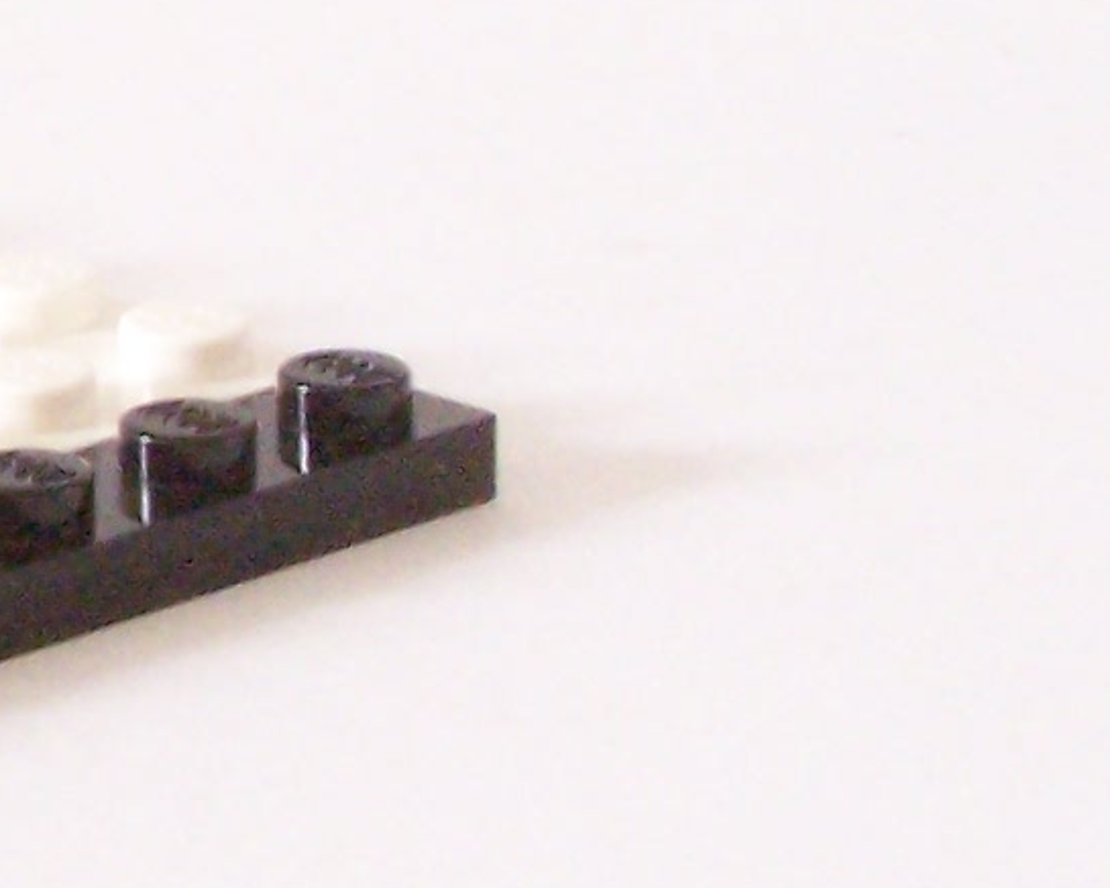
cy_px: 210
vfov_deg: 5.7
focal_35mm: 272
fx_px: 8936
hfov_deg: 6.9
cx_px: -998
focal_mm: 9.8
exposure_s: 1/4
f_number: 8
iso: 400
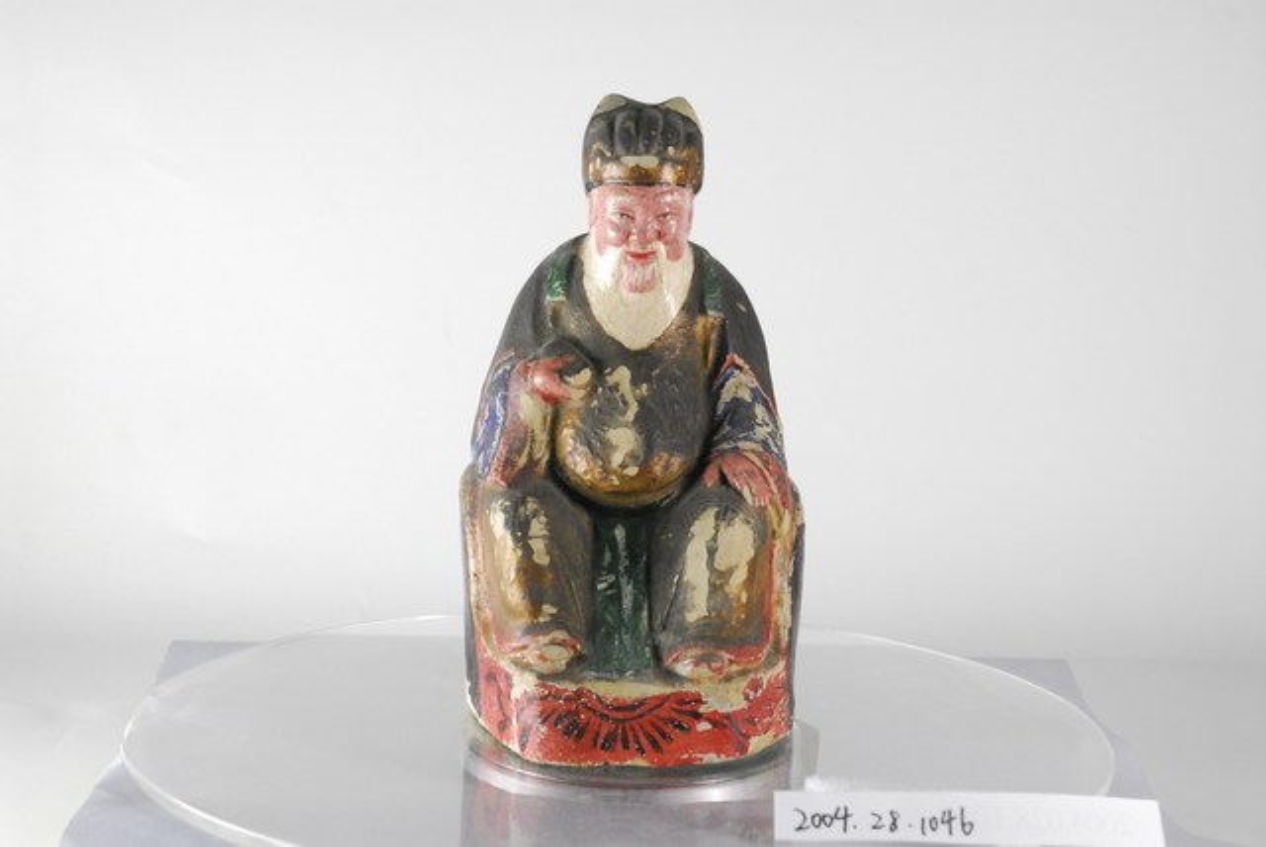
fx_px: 2323
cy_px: 424
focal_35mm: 66
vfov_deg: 20.7
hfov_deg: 30.5
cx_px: 633
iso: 1600
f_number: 8
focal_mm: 44
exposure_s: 1/60
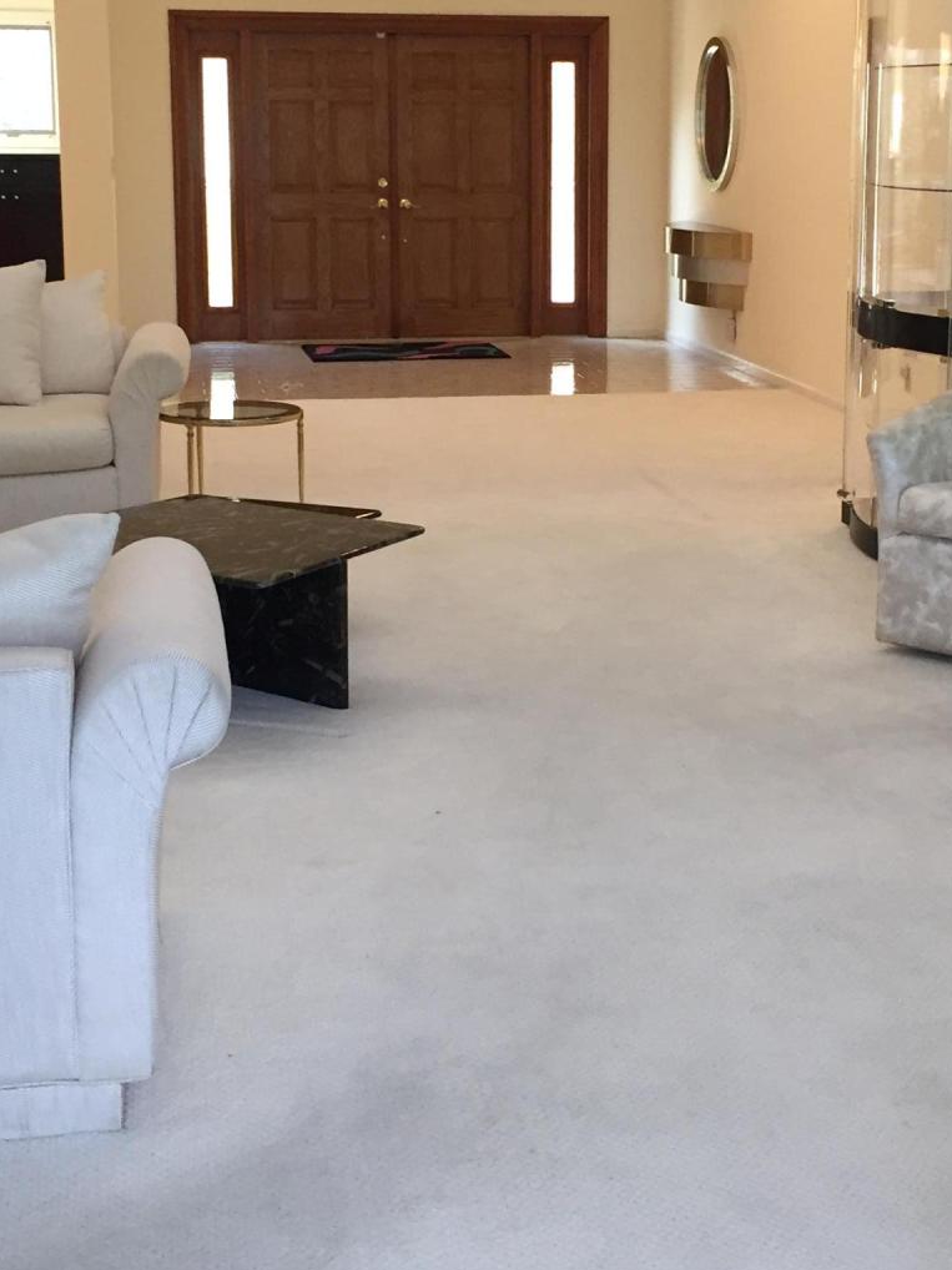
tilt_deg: -10.5
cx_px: 595
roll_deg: -0.3
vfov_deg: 33.6
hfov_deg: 25.6
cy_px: 469
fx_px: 2091
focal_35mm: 57
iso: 50
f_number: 2.2
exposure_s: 1/30
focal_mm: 4.15
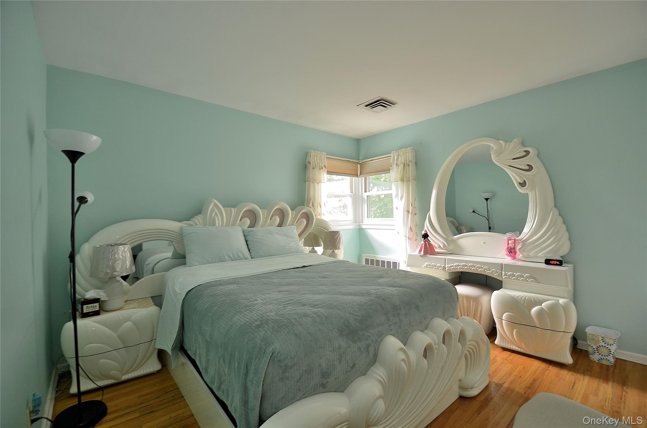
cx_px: 324
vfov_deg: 77.1
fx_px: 269
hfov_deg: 100.5
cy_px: 214
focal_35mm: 15
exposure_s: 1/6
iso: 100
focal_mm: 10
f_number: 4
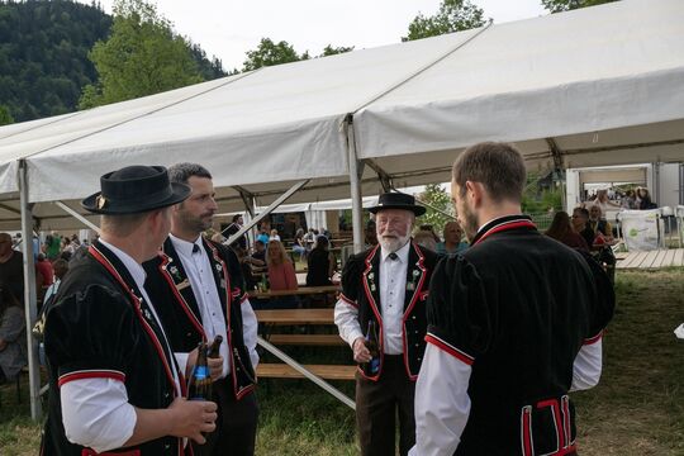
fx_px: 722
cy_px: 228
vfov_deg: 35.1
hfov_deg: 50.7
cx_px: 342
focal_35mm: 38
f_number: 8
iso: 400
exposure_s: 1/400
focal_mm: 38
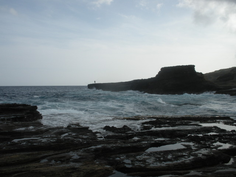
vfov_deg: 39.7
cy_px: 88
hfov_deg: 51.4
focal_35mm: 36
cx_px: 118
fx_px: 245
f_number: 5.6
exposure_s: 1/511
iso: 88
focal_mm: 6.3
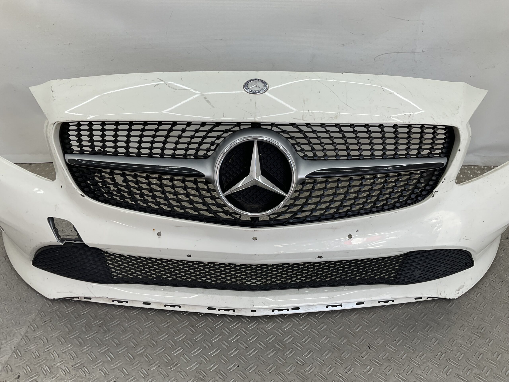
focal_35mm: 29
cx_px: 254
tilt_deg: -30.5
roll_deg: -2.1
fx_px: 426
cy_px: 191
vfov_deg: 48.2
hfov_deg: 61.7
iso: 16
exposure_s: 1/162
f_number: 1.8
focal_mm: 3
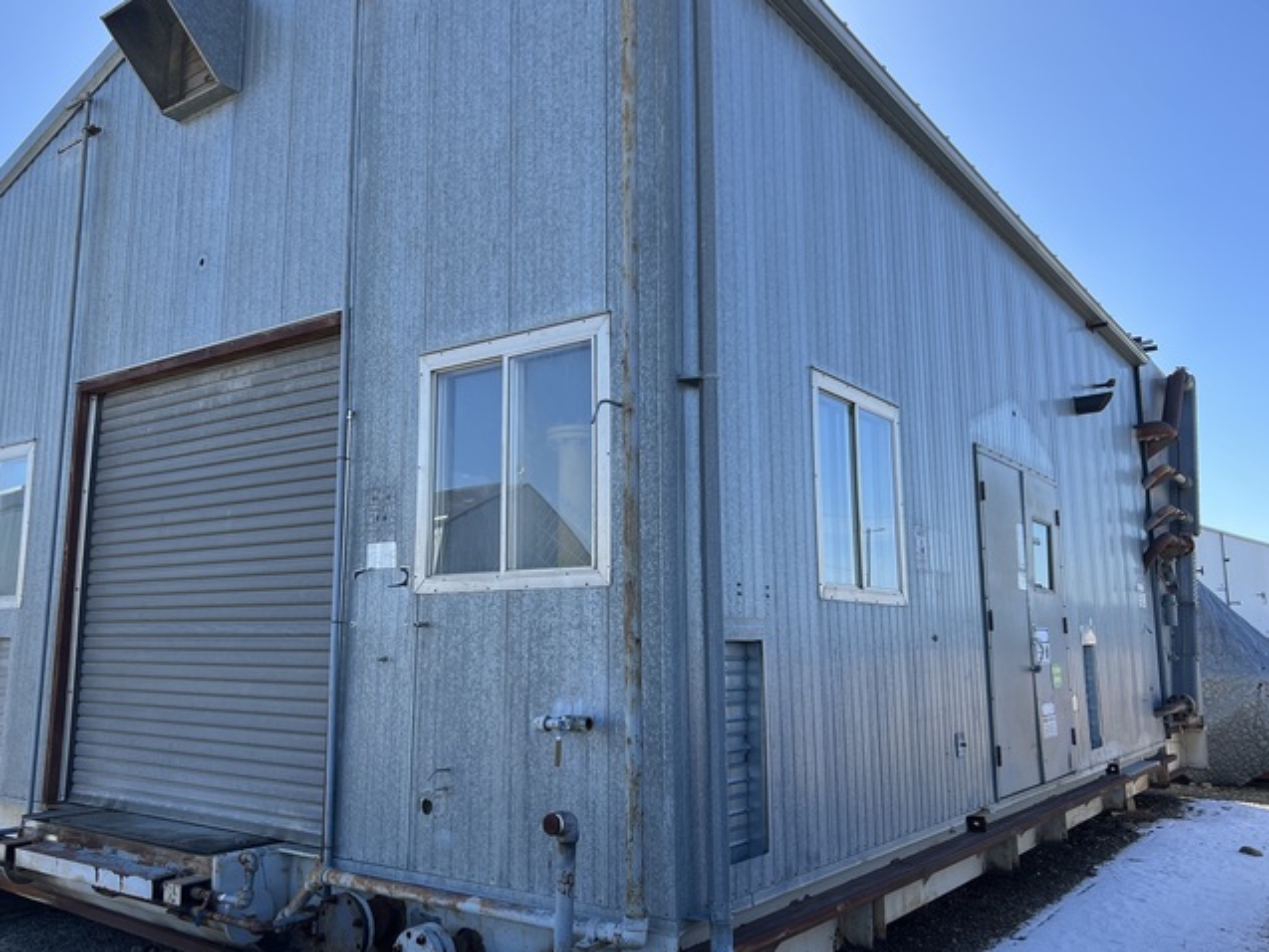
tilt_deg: +9.9
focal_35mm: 29
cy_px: 473
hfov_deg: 61.6
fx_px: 1063
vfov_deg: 48.2
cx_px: 589
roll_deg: +0.6
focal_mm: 5.7
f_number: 1.5
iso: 50
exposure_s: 1/1431
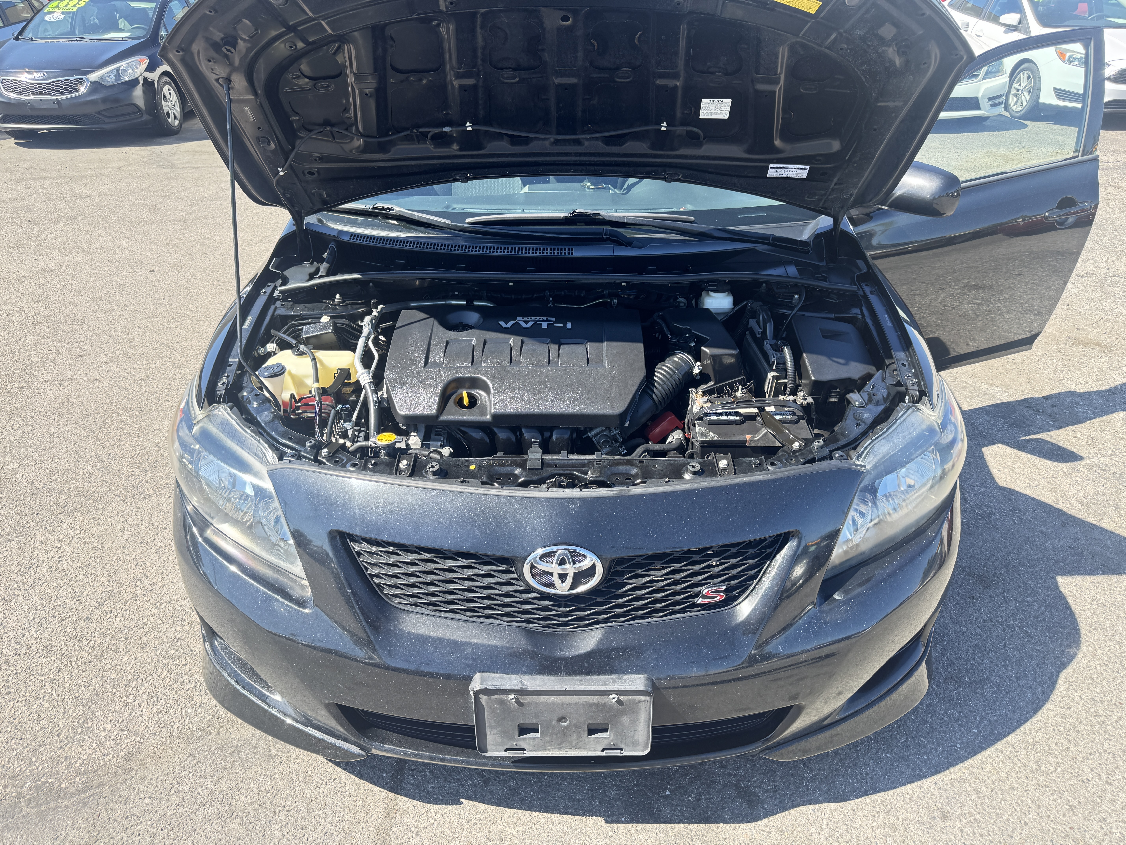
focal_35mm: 24
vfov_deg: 56.8
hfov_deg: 71.6
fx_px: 781
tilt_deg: -30.4
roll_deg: -1.9
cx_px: 563
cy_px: 422
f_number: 1.78
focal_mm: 6.76
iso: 80
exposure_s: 1/842
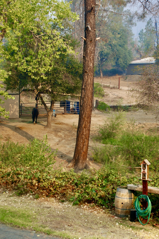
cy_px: 120
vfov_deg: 28.1
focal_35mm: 72
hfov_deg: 18.8
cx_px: 116
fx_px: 477
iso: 100
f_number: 5.6
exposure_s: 1/125
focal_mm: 32
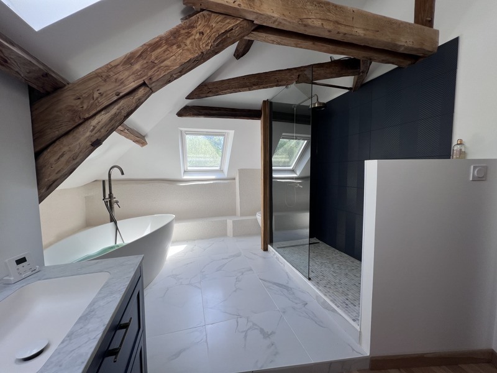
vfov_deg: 89.9
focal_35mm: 13
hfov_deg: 106.2
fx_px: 187
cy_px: 186
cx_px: 248
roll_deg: +0.3
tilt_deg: -4.6
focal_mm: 1.57
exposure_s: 1/129
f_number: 1.8
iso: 32
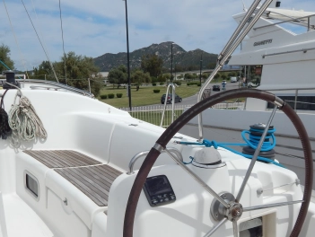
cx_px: 149
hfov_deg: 51.3
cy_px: 164
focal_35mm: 36
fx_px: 328
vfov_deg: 39.1
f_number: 6
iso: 125
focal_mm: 4
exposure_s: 1/1500
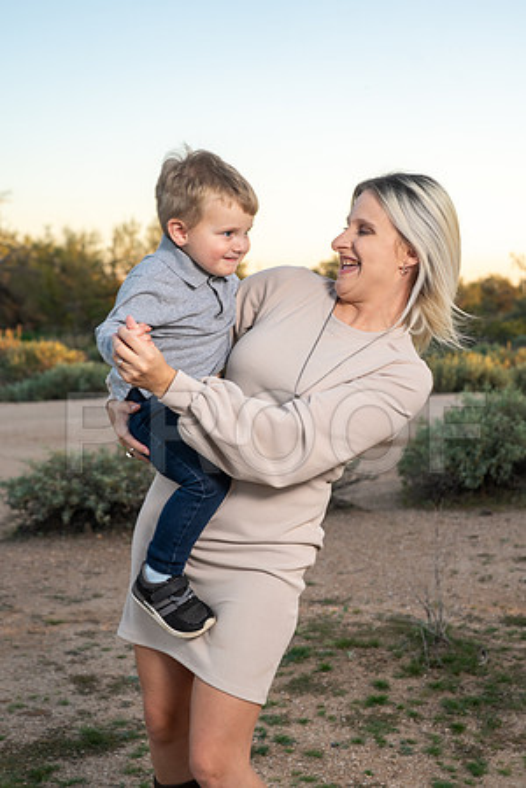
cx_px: 263
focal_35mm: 51
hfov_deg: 26.5
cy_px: 394
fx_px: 1118
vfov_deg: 38.9
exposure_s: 1/160
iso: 100
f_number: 5
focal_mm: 51
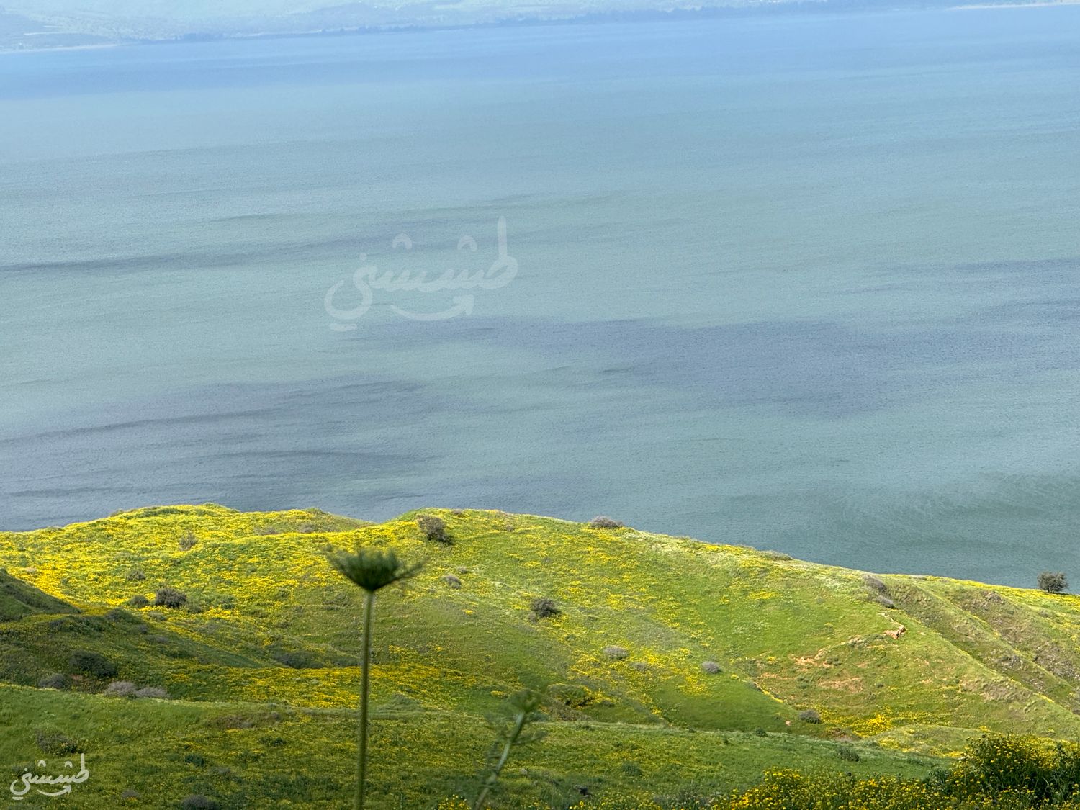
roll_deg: +2.0
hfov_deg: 16.4
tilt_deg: -6.8
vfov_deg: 12.3
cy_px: 405
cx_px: 540
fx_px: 3744
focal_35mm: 120
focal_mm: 15.66
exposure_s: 1/1513
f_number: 2.8
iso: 50
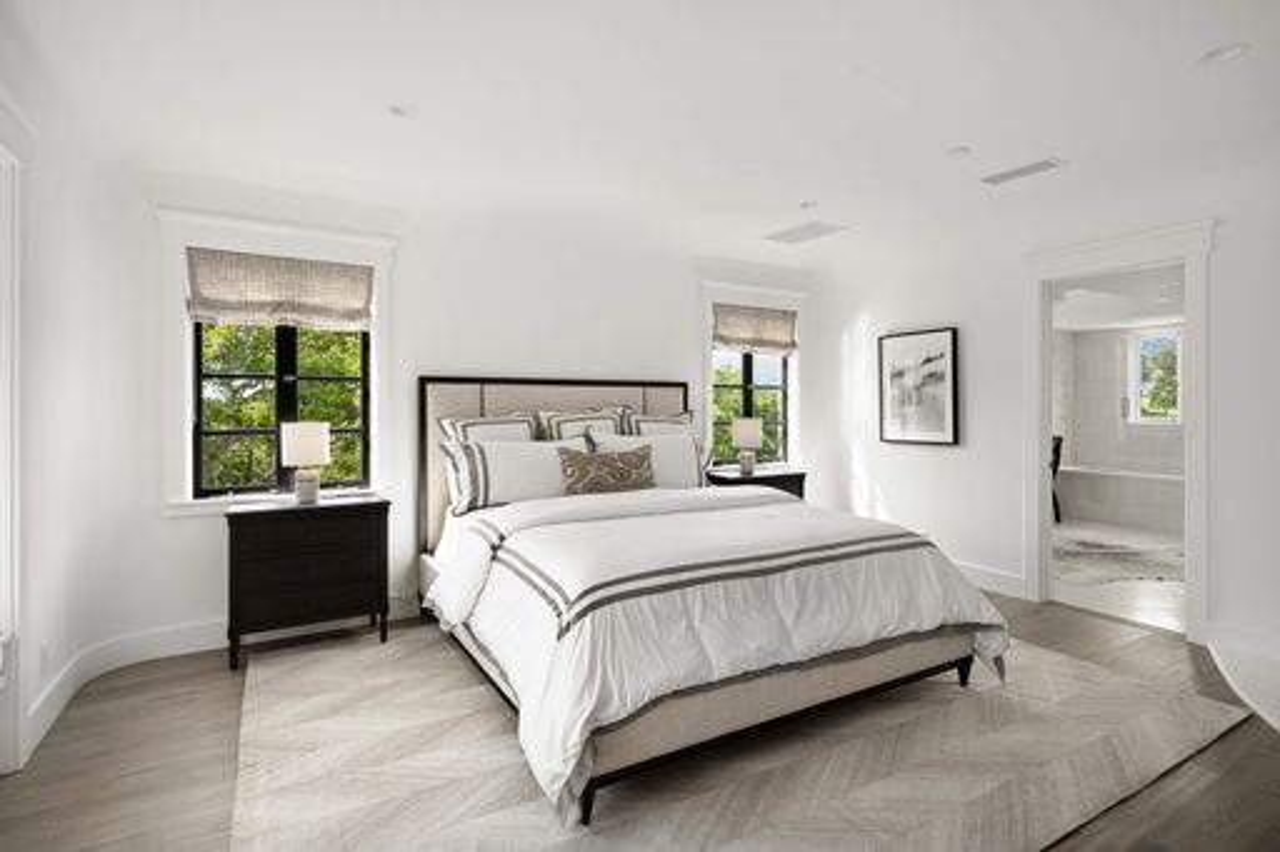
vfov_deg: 68.8
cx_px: 640
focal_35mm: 18
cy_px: 426
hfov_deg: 91.6
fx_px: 622
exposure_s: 1/25
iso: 100
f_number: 8
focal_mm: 17.5
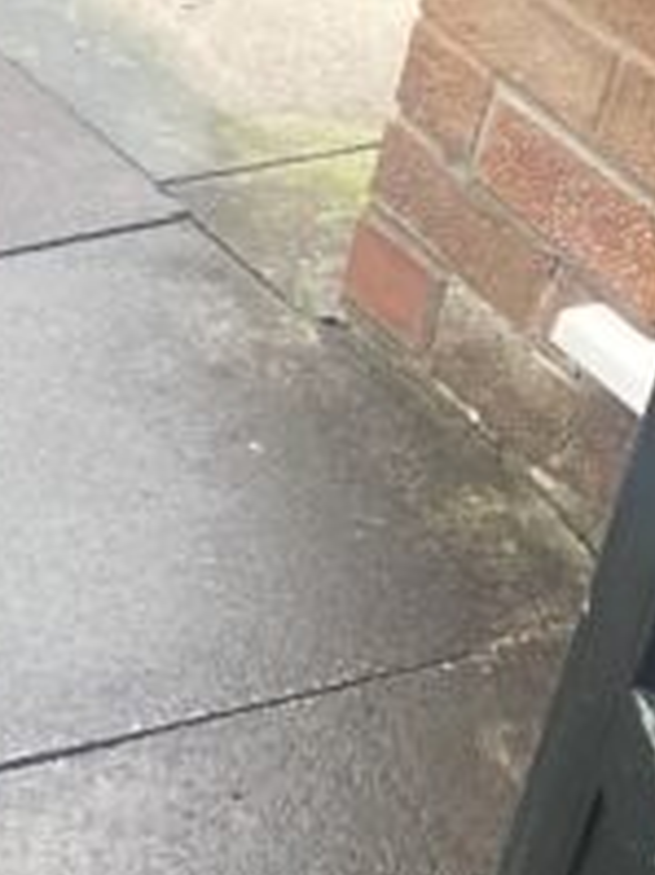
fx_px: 3384
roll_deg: -3.4
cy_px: 484
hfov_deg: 10.1
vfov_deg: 14.7
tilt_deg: -33.6
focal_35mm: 134
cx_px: -699
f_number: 1.8
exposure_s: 1/122
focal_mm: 4.25
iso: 32
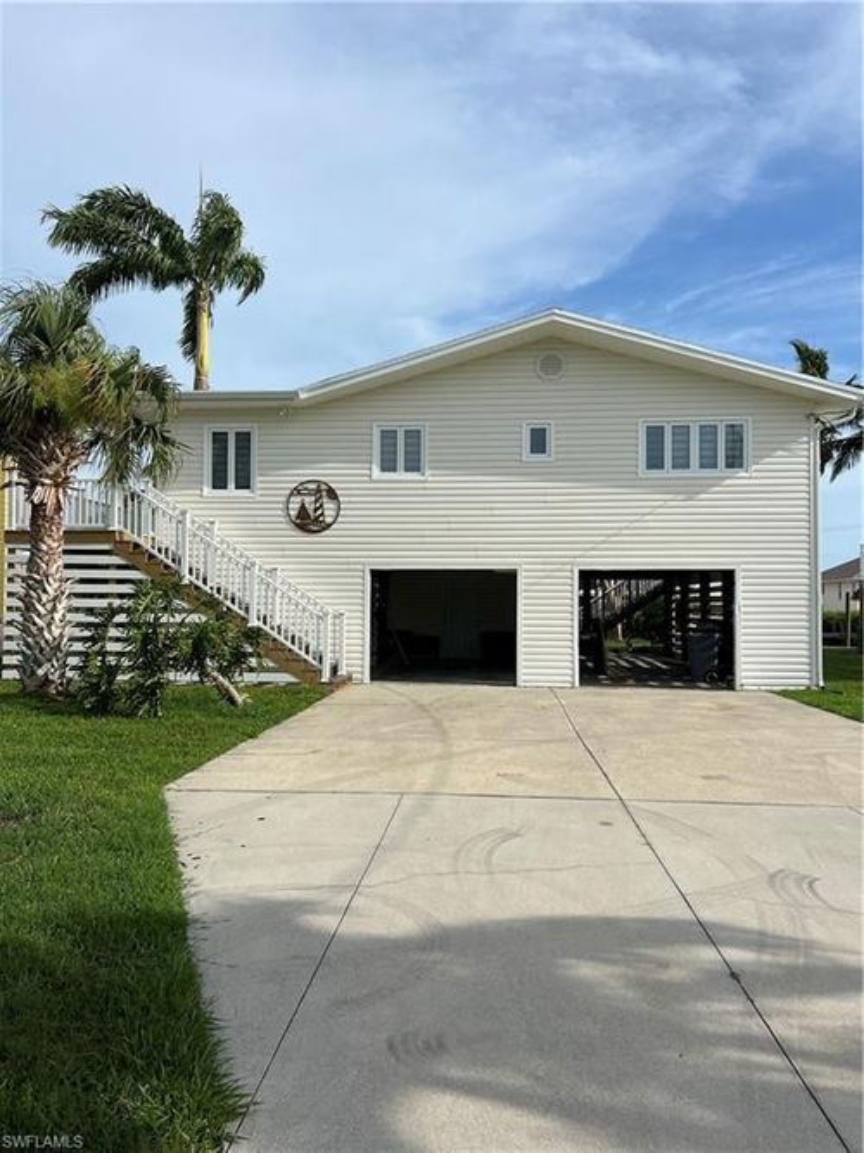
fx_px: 866
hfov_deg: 53.0
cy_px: 576
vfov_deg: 67.3
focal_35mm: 26
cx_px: 432
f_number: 1.5
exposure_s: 1/6579
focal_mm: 5.7
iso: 50
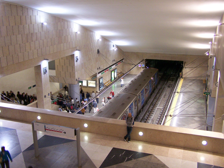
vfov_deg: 37.7
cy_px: 84
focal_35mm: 38
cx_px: 112
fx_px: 246
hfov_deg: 49.0
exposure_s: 1/8
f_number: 2.8
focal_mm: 6.3
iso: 160
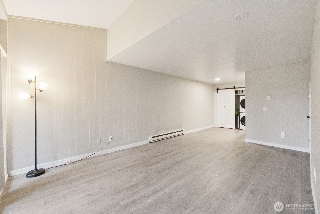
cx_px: 160
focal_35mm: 15
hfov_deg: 100.4
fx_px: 133
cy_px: 107
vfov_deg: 77.3
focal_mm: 10
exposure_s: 1/30
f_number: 9
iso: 6400
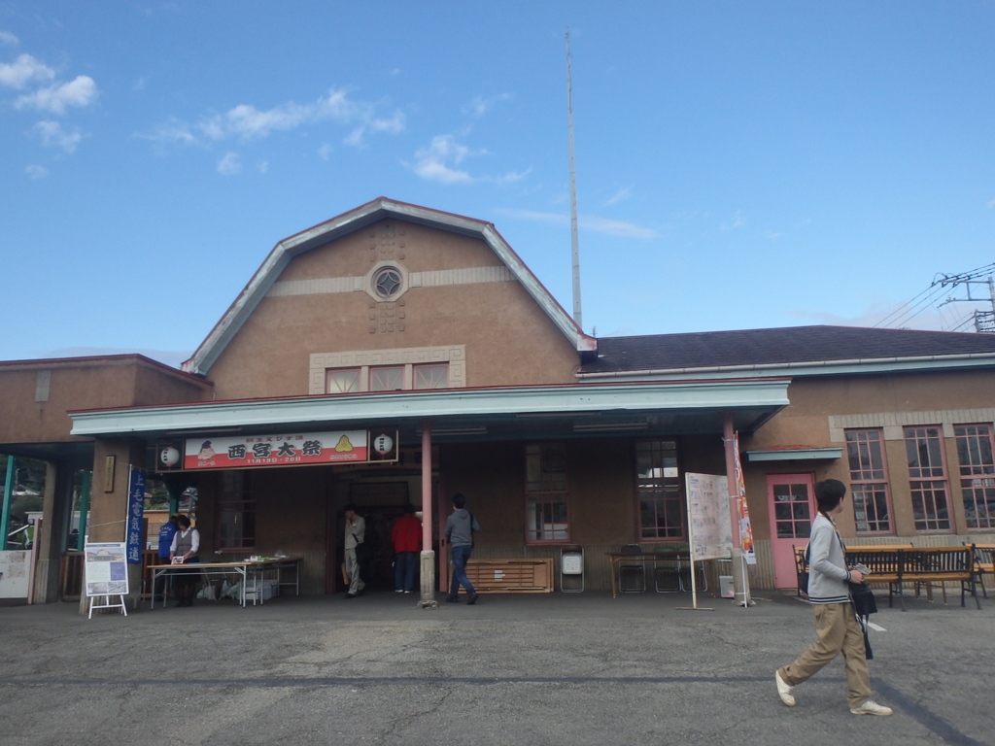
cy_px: 373
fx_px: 805
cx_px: 498
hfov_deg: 63.4
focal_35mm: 28
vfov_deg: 49.7
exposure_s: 1/400
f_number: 3.9
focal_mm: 5
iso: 125
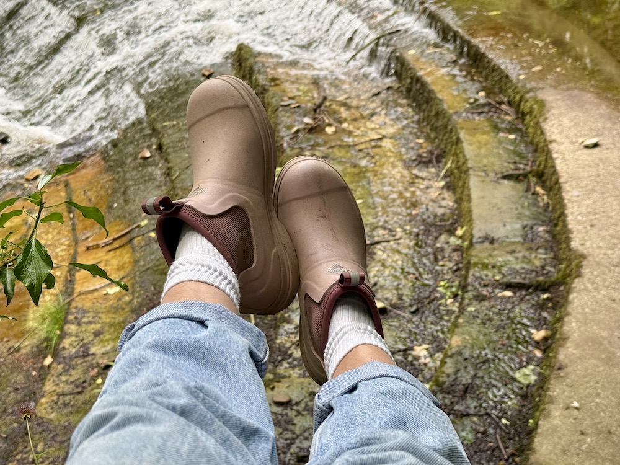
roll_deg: +1.9
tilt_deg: -30.5
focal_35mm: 48
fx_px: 860
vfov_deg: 30.3
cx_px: 310
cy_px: 232
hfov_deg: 39.7
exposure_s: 1/342
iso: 80
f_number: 1.78
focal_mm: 6.76
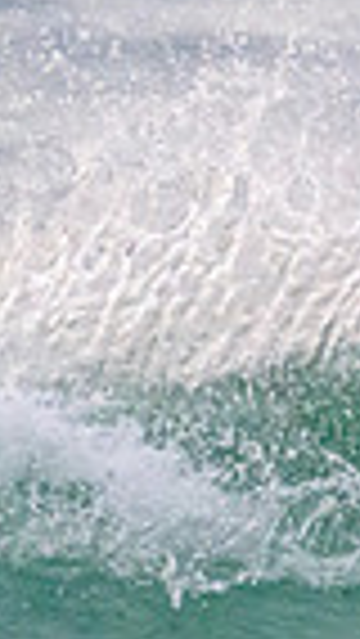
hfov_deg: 0.4
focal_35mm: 3430
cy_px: 484
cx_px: 1012
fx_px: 58139
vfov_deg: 0.6
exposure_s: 1/2000
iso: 16000
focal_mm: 800
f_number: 11
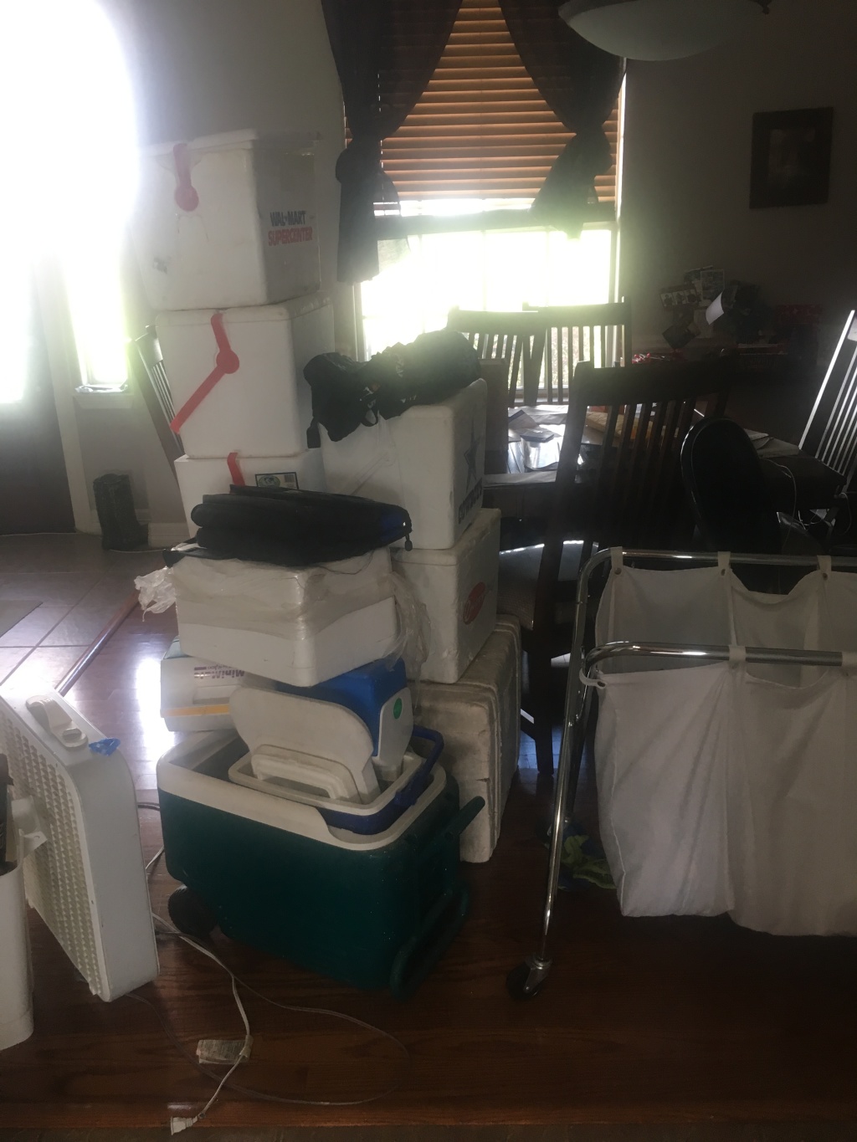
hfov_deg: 48.2
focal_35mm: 29
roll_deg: +1.9
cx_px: 428
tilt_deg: -19.9
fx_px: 957
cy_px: 571
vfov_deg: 61.7
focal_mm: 4.15
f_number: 2.2
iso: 64
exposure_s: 1/30
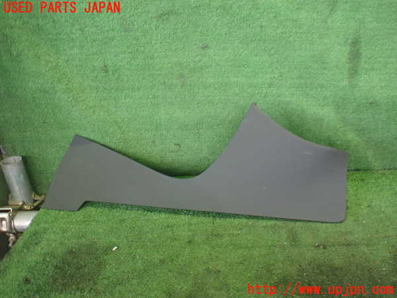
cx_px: 198
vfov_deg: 46.8
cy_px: 149
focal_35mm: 30
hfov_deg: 60.0
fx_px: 344
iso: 800
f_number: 2.3
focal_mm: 5.4
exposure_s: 1/50
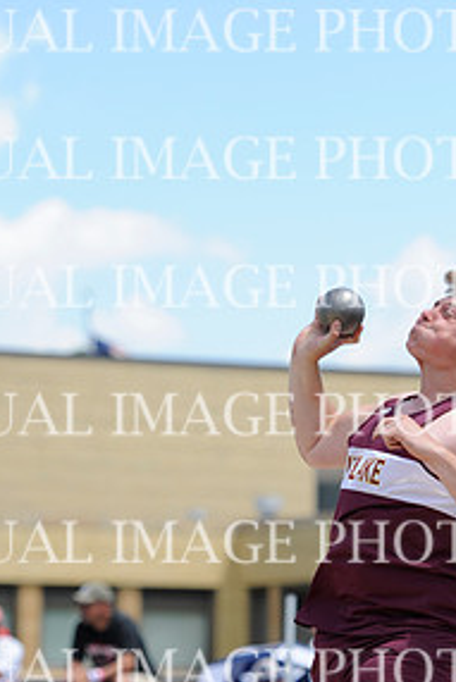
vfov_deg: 8.5
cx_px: 298
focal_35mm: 243
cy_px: 477
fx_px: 4611
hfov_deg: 5.7
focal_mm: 120
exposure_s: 1/2500
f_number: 2.8
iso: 250
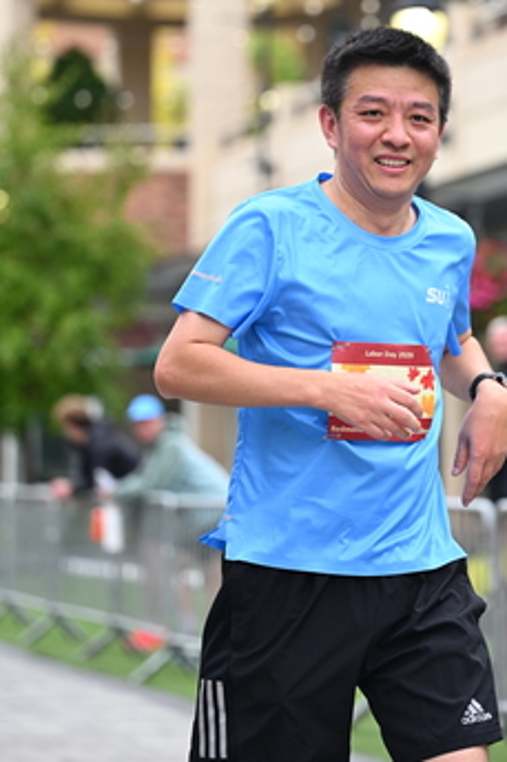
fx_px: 3383
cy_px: 264
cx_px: 402
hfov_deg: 8.6
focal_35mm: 160
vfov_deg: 12.8
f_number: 2.8
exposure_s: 1/1600
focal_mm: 100
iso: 640
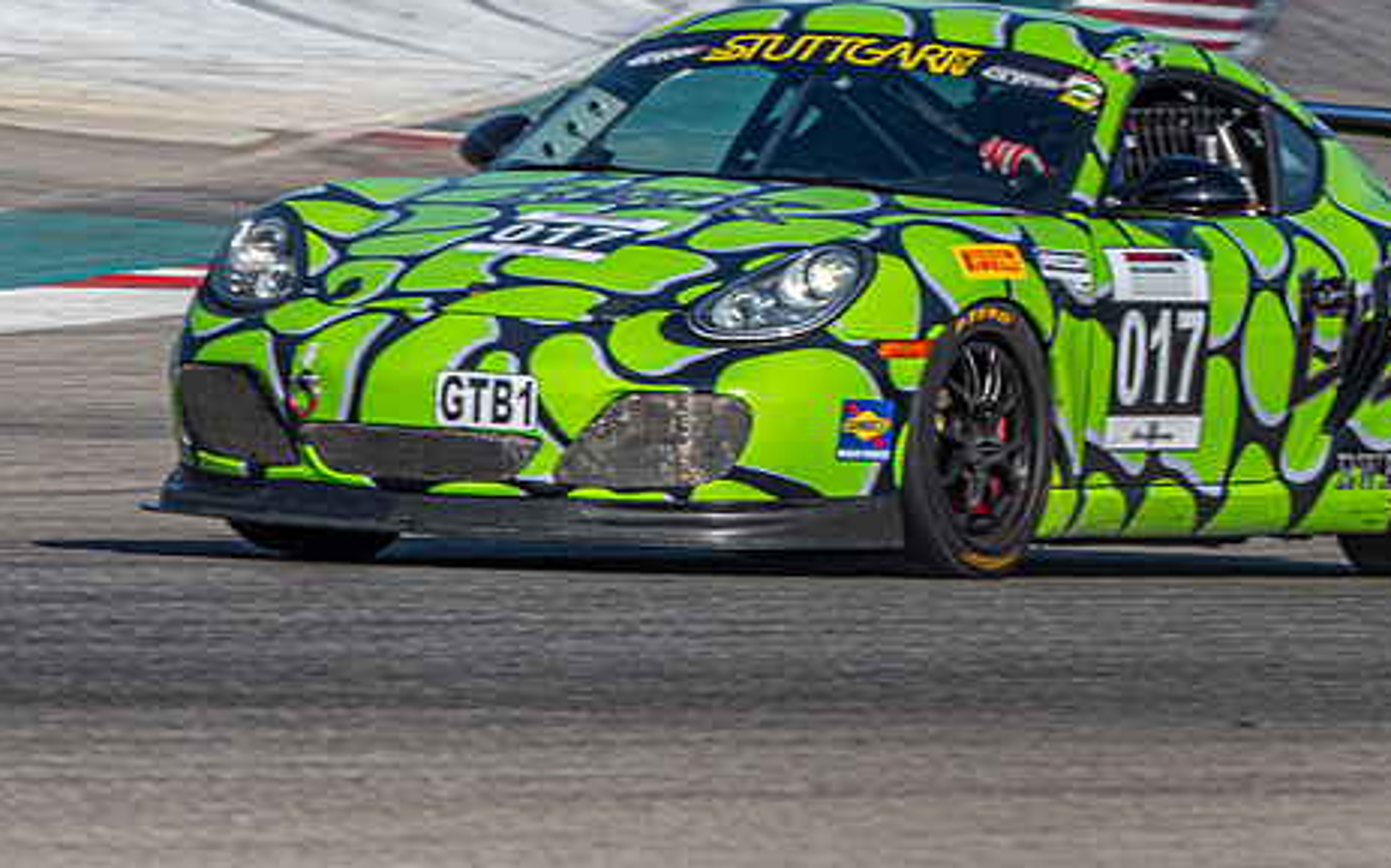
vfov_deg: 1.4
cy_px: 401
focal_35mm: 926
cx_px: 954
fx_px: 35091
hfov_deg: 2.3
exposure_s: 1/800
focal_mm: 300
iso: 200
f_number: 9
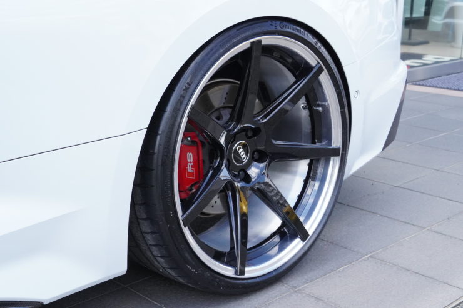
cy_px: 154
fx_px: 675
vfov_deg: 25.7
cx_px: 232
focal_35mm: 52
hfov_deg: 37.9
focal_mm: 35
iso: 3200
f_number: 9
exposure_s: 1/800
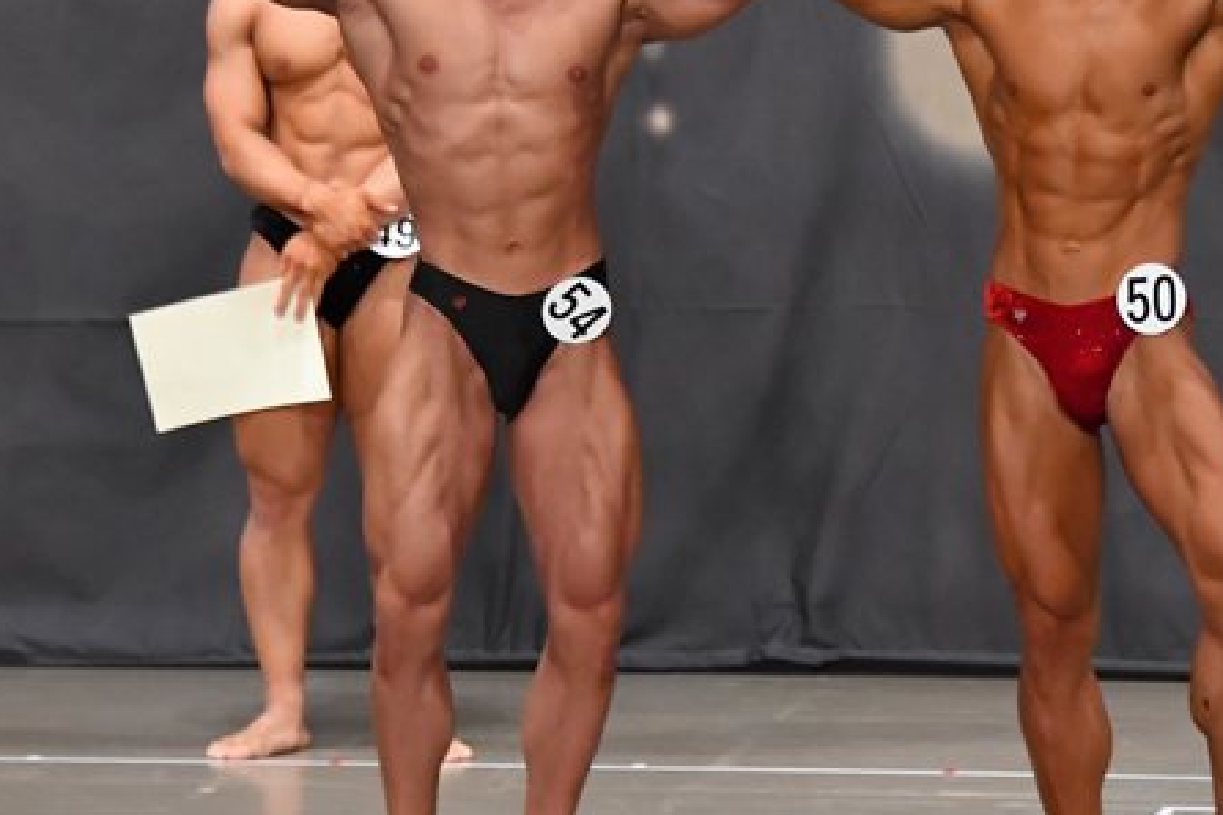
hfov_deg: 6.3
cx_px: 827
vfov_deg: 4.2
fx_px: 11036
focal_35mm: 325
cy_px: 343
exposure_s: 1/400
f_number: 5.6
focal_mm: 125
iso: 6400
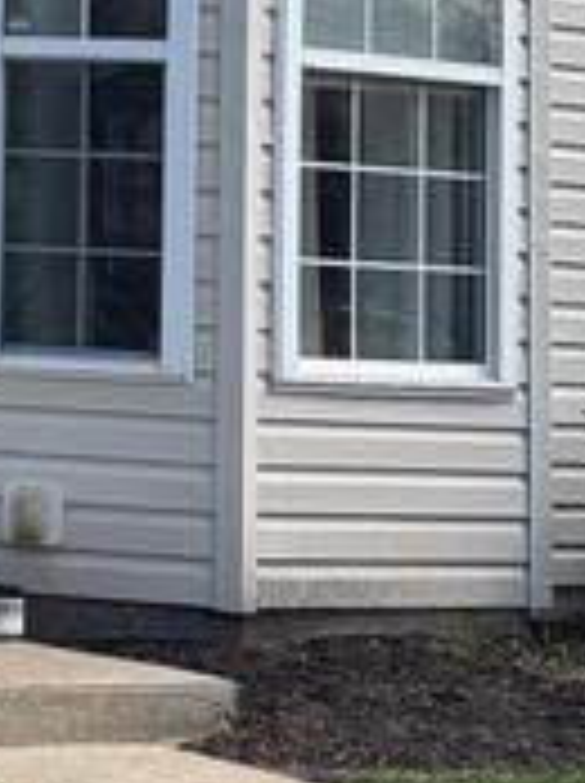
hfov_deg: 9.5
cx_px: -441
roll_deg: -2.4
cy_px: -140
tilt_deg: +6.9
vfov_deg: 13.0
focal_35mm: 149
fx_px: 3366
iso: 80
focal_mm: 6.76
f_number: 1.78
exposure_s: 1/2833
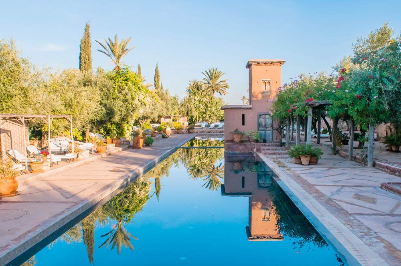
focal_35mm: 36
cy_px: 133
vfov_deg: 36.8
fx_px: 400
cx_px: 200
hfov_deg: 53.2
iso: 320
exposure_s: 1/1000
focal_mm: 24
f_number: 5
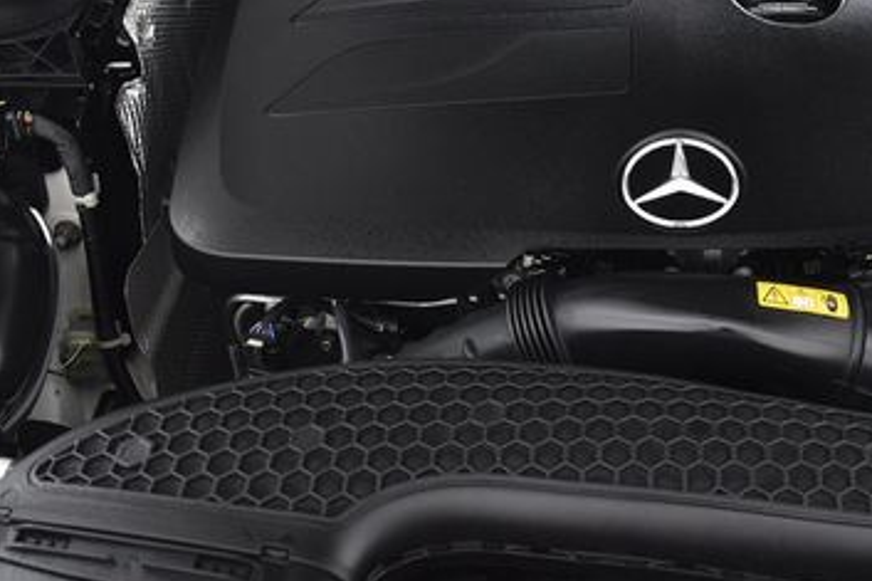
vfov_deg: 27.0
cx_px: 664
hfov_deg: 39.2
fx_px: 1186
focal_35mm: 49
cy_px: 130
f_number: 4
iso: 1250
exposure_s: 1/80
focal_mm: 18
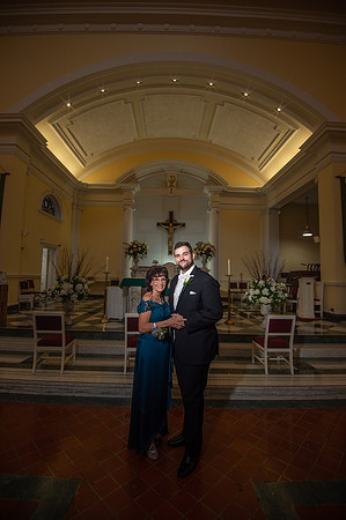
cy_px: 260
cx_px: 173
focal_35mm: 16
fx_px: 231
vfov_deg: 96.8
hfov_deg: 73.6
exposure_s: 1/125
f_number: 4
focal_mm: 16
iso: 200
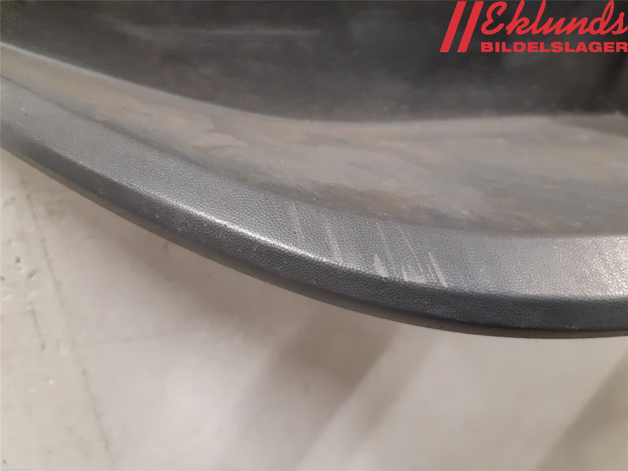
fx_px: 472
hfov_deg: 67.3
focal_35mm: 26
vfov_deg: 53.1
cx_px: 314
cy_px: 236
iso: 250
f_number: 1.7
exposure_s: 1/33
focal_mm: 3.93
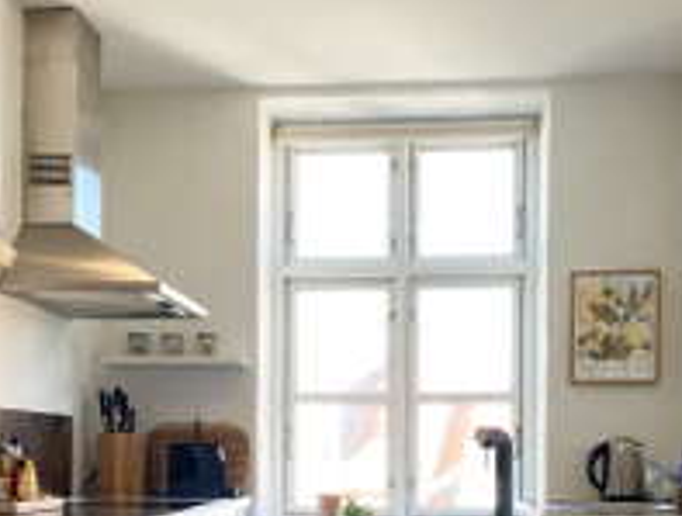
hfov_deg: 38.8
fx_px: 968
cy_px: 447
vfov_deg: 28.8
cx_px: 357
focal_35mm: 49
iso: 40
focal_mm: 4.25
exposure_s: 1/100
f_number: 1.8
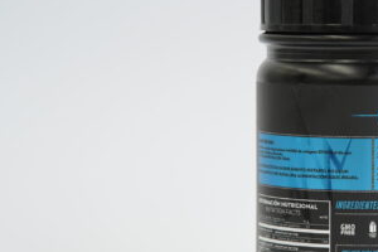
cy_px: 168
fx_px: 1785
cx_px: 357
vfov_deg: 8.1
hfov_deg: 12.0
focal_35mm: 170
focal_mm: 85
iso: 800
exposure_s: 1/60
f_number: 6.3
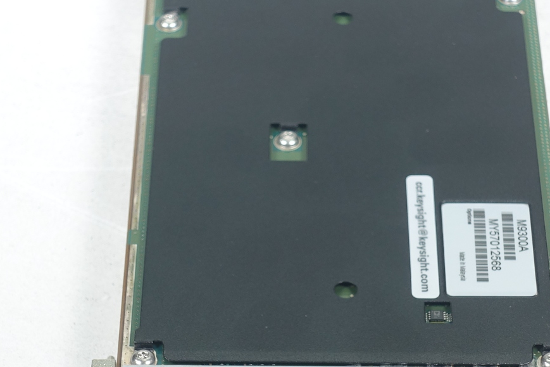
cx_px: 294
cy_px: 246
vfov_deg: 8.3
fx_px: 2520
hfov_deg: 12.5
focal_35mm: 165
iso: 125
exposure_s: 1/125
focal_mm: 25.7
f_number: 4
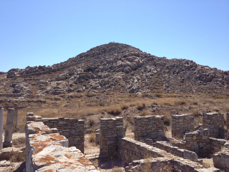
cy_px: 86
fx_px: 232
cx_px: 114
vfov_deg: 40.7
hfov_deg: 52.6
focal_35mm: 35
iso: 50
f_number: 2.4
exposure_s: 1/1453
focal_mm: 4.28
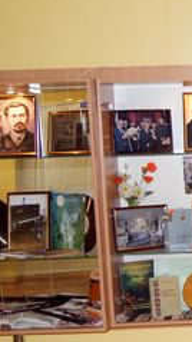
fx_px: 835
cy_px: 233
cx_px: 387
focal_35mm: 92
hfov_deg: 11.7
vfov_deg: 23.1
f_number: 4
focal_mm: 20
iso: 400
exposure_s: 1/60
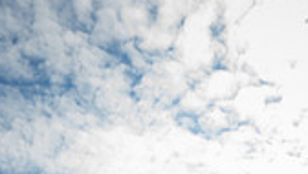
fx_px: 597
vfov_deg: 13.1
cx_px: 250
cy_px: 399
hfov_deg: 28.3
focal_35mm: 73
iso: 100
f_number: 5
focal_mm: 26
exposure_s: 1/200
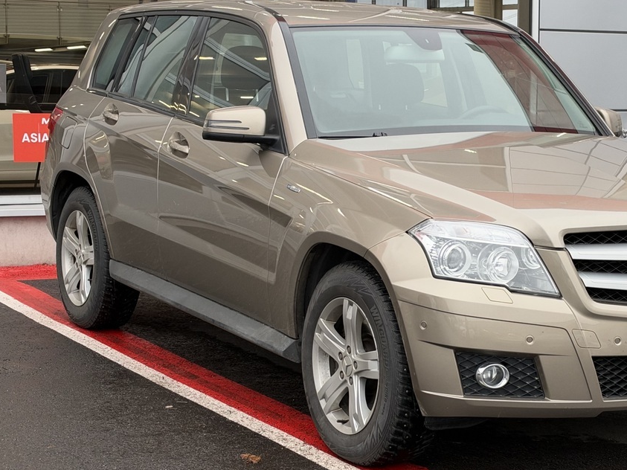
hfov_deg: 23.7
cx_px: 425
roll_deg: +0.5
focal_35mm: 82
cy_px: 254
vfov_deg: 18.0
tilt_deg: -6.2
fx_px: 1485
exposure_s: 1/94
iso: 100
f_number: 1.8
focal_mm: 6.93
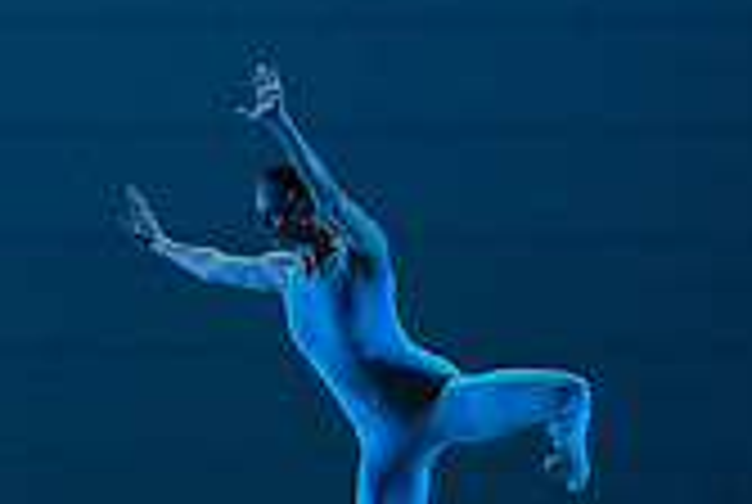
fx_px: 11907
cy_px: 263
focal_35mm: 569
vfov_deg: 2.4
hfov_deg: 3.6
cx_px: -360
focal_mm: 164
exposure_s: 1/400
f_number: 5.6
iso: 16000
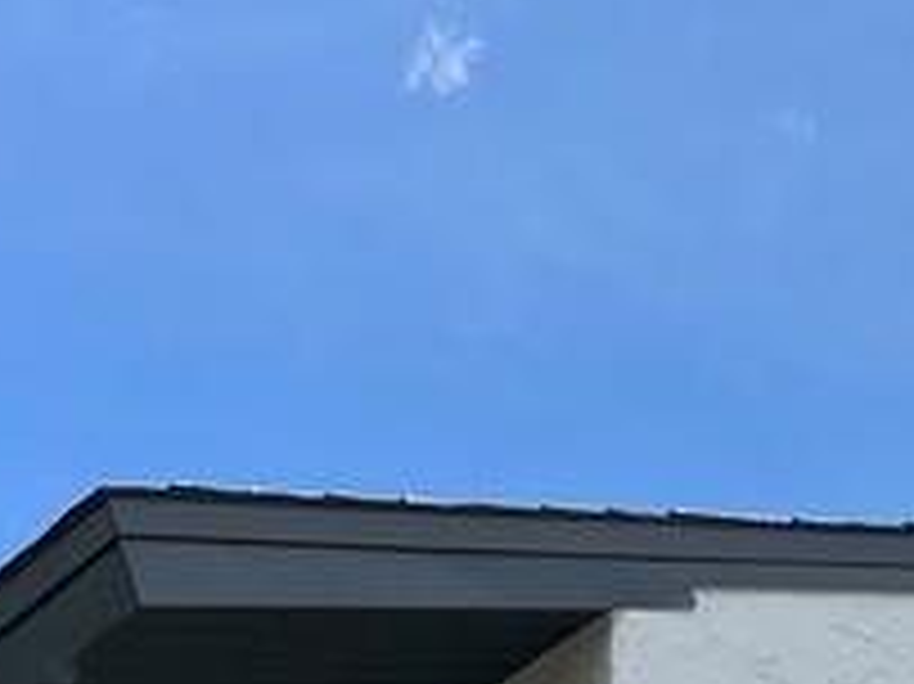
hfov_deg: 13.3
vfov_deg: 10.0
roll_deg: +0.9
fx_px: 3457
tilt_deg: +13.2
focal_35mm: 131
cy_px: 1620
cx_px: 1729
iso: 50
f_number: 1.6
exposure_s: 1/4149
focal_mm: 5.1
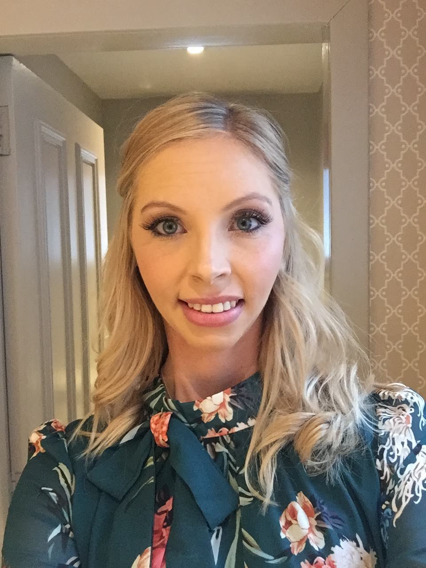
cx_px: 213
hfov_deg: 45.4
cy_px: 284
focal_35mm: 31
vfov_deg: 58.4
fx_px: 509
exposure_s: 1/25
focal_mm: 2.65
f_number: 2.2
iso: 320
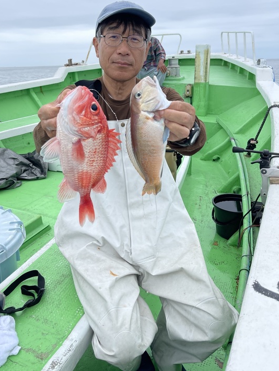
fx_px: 322
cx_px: 118
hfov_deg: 46.7
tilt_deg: -14.4
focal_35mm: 30
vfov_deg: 59.5
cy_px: 150
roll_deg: +1.9
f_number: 1.6
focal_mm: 5.1
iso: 32
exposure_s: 1/2083
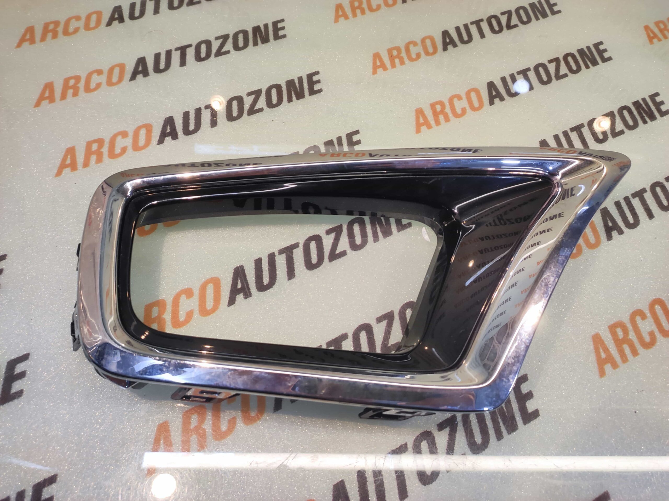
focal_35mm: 17
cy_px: 250
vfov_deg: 74.7
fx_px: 328
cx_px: 334
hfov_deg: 91.1
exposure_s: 1/33
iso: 123
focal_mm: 4.74
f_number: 1.79
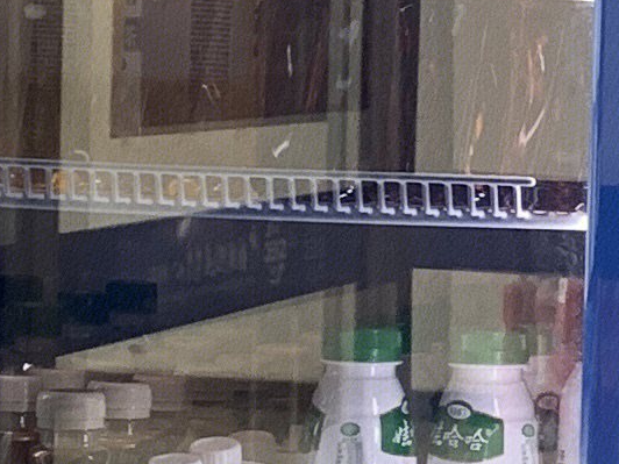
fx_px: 3523
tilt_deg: -1.8
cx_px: 712
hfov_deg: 9.9
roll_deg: -3.2
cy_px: 185
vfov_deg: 7.5
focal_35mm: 197
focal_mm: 4.25
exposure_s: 1/110
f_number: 1.8
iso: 100
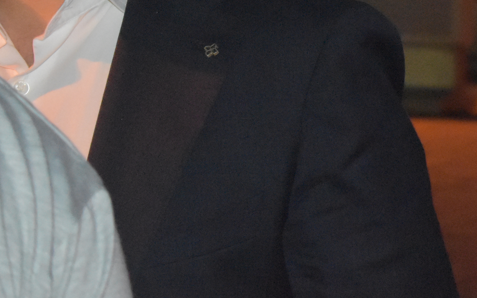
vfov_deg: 5.3
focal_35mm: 245
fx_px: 3191
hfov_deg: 8.5
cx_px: 515
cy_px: -89
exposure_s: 1/60
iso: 6400
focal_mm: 55
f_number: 5.6
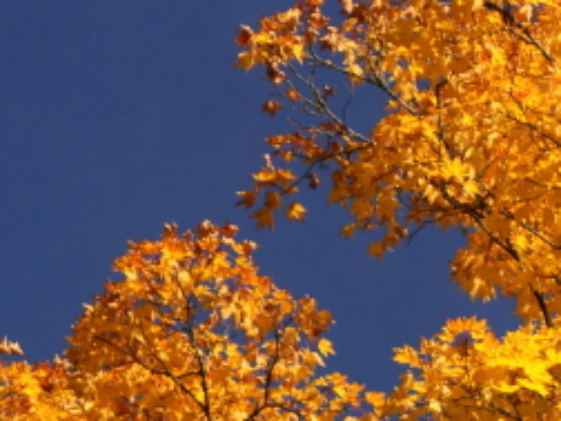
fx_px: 7423
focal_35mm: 458
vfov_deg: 3.2
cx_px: 876
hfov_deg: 4.3
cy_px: 488
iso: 100
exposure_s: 1/160
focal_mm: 80
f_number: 5.6
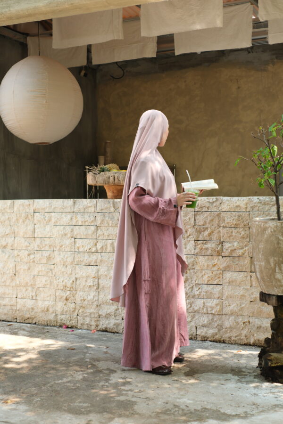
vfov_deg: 37.5
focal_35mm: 53
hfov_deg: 25.5
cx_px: 142
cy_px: 212
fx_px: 625
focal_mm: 35
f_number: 4
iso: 500
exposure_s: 1/250
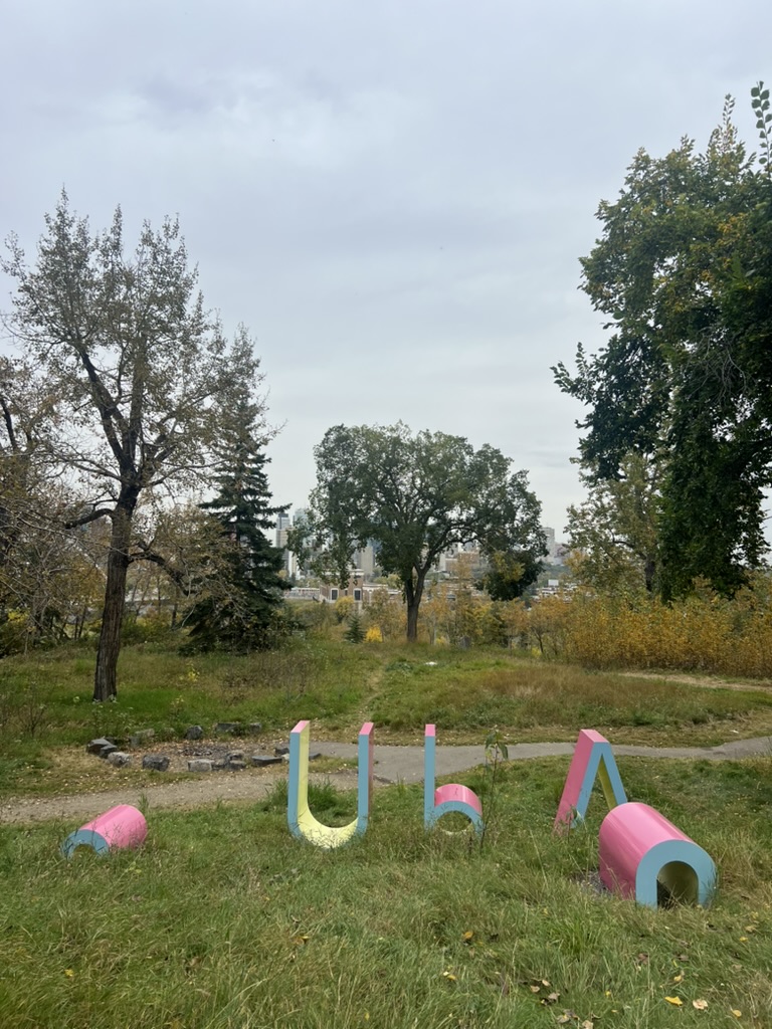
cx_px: 386
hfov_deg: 53.1
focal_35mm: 26
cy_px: 514
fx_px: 773
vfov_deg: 67.3
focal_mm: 5.7
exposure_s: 1/1058
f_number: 1.5
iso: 50
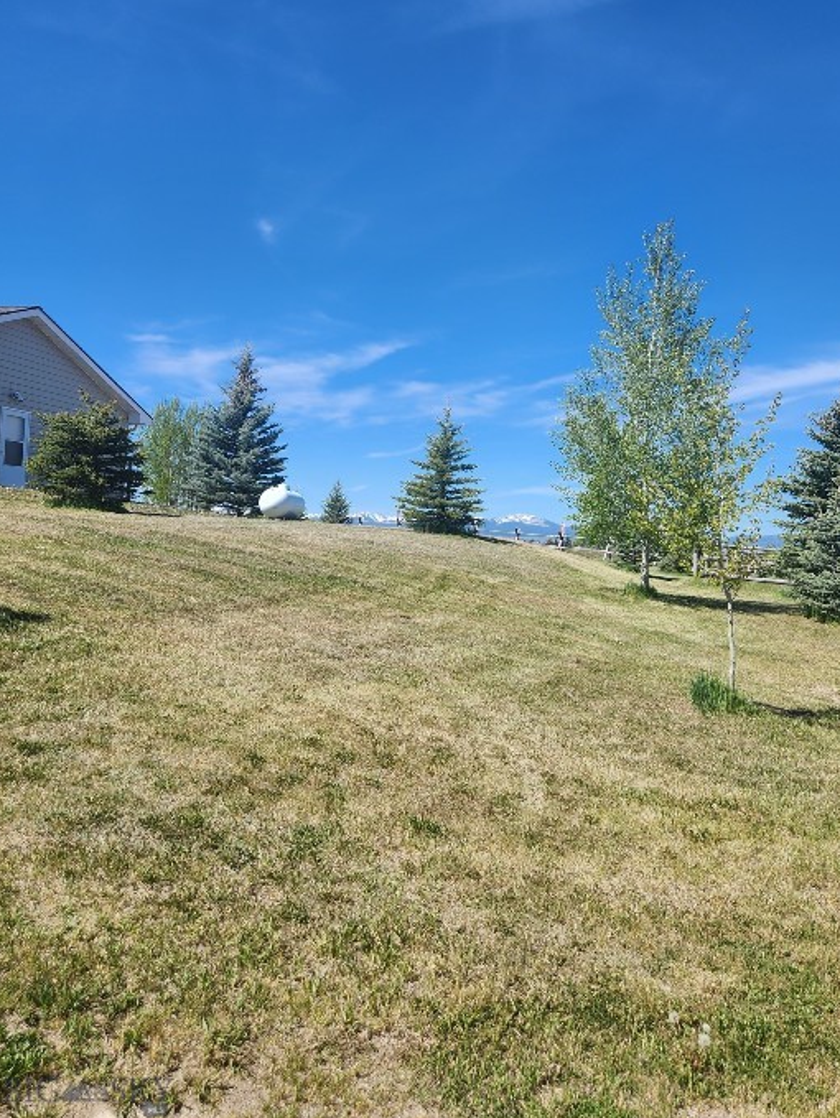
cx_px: 468
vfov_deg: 67.1
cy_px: 497
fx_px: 840
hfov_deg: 53.0
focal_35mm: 26
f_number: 1.8
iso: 20
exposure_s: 1/1505
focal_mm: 5.4
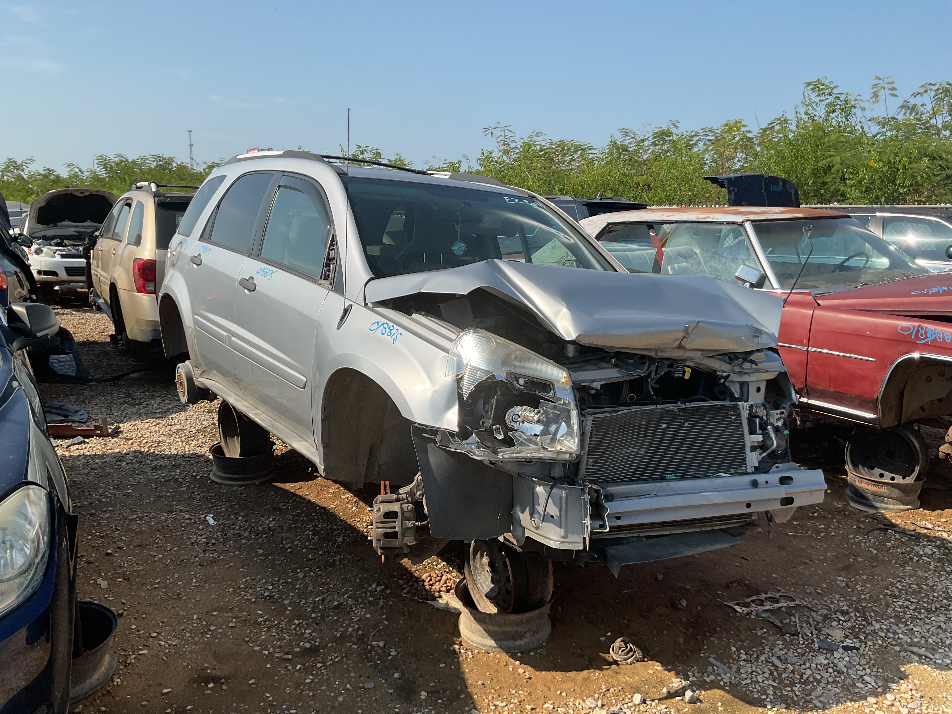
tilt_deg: -9.9
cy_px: 357
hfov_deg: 61.7
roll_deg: -0.9
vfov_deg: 48.2
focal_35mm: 29
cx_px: 476
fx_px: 798
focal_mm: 3
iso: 16
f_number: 1.8
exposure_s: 1/1786
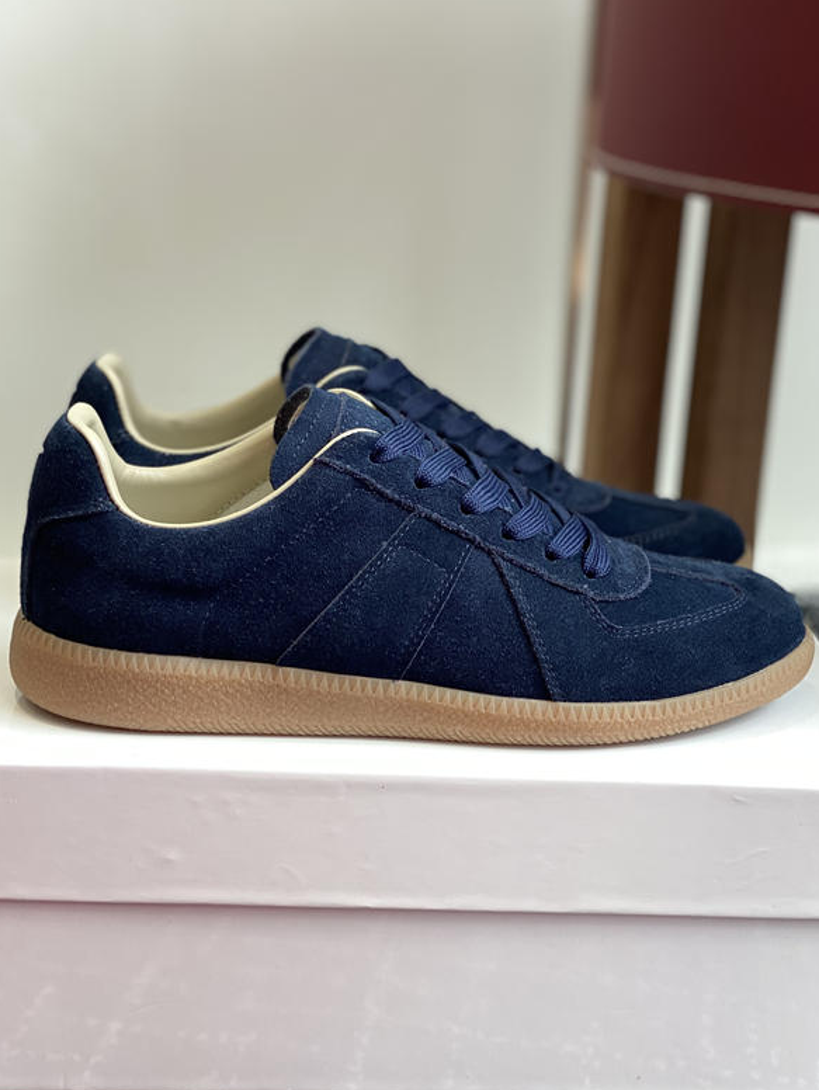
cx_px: 406
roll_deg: -4.2
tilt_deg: -16.7
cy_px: 558
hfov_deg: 25.3
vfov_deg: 33.2
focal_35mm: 58
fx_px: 1828
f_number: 2
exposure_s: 1/122
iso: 40
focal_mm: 6
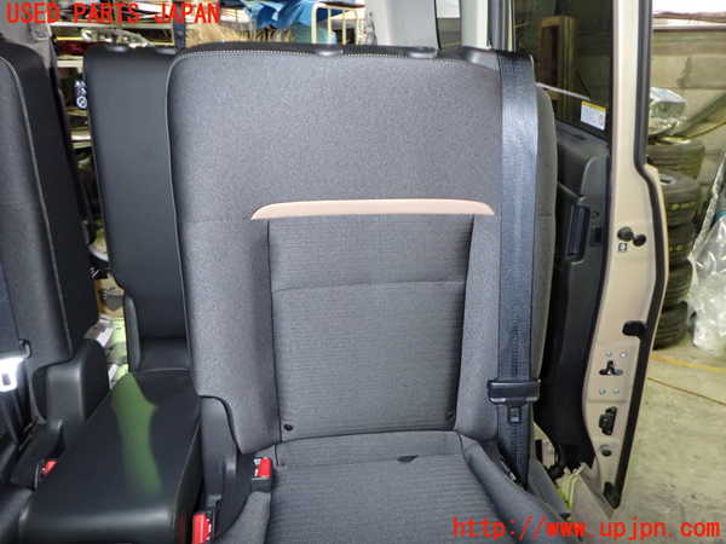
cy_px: 272
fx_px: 524
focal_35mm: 25
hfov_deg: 69.4
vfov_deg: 54.9
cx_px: 363
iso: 320
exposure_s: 1/30
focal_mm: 4.5
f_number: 2
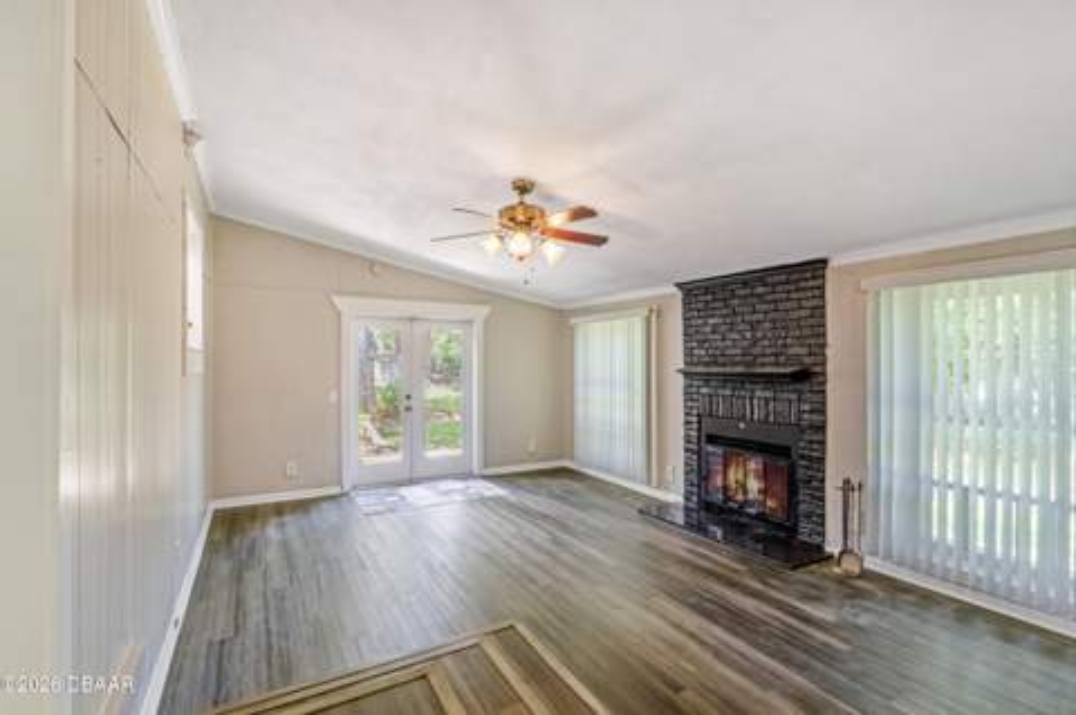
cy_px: 358
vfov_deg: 71.9
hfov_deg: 95.0
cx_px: 538
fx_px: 493
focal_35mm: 16
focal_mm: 11
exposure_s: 1/125
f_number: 9
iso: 250
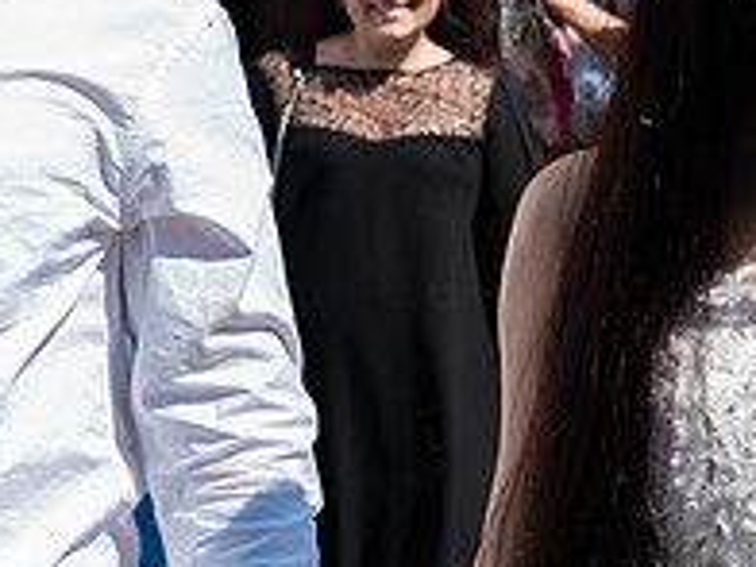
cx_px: 42
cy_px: -67
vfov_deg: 14.3
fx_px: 2206
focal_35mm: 101
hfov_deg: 19.0
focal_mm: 28
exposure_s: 1/1000
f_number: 5
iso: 200
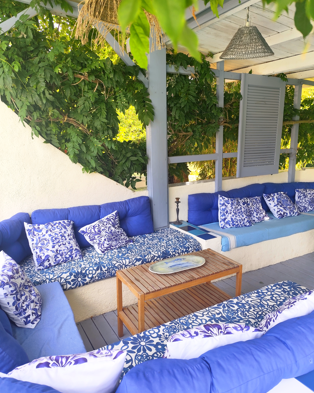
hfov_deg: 56.8
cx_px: 156
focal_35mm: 25
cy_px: 191
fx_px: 290
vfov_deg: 68.1
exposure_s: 1/100
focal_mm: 6.19
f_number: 1.65
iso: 80
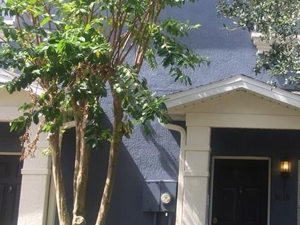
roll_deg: -2.1
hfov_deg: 29.5
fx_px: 529
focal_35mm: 61
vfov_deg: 24.0
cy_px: 127
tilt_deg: +7.6
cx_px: 302
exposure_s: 1/297
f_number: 2.2
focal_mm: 4.15
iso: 32
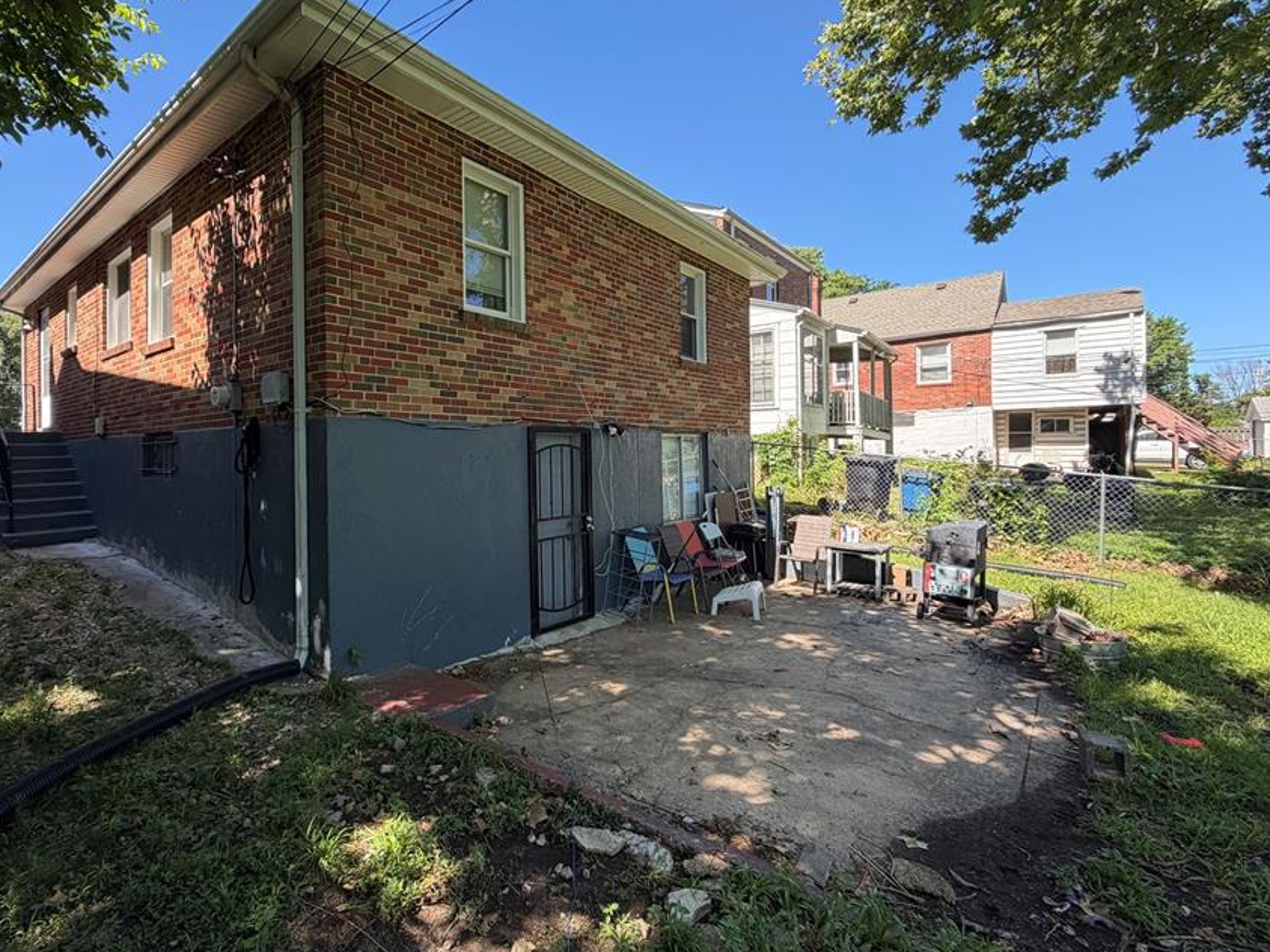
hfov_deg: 90.3
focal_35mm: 17
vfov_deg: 74.7
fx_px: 624
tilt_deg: +1.5
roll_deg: +1.0
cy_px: 450
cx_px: 535
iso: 64
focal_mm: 2.22
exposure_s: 1/502
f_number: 2.2
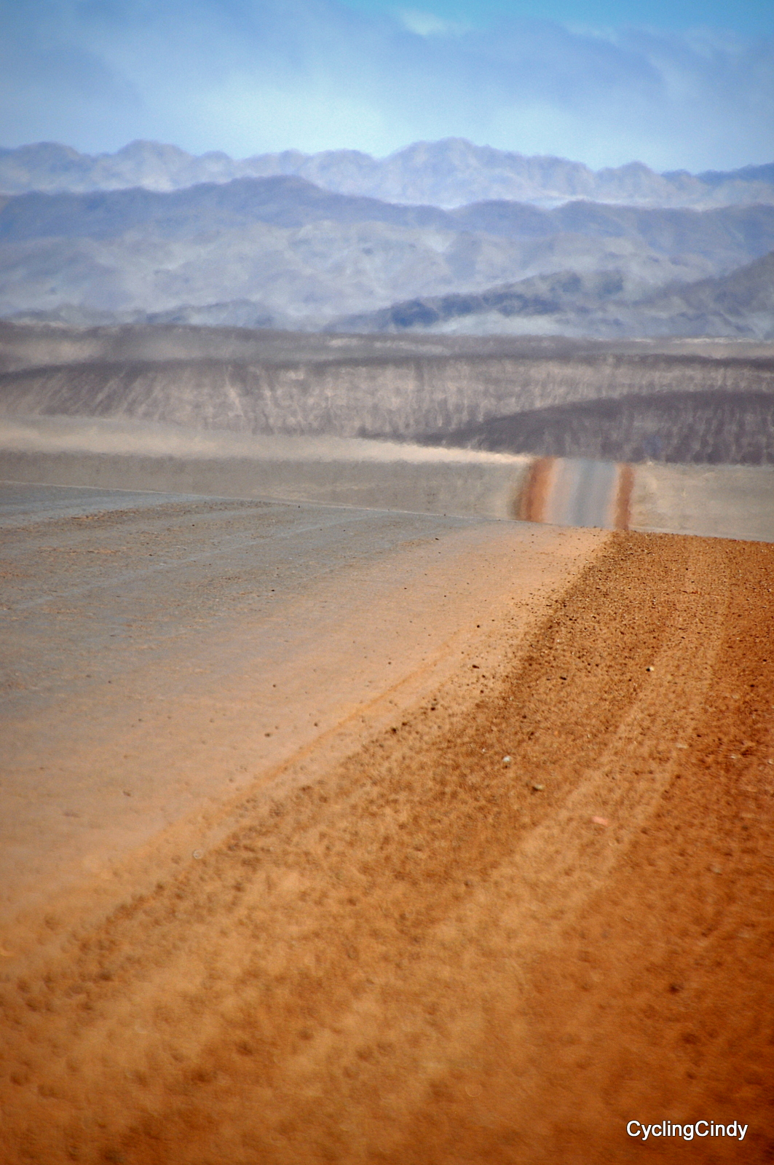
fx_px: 13091
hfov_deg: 3.4
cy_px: 582
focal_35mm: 405
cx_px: 387
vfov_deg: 5.1
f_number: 6.3
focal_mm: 270
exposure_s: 1/800
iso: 200
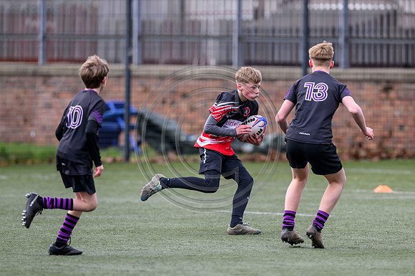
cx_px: 230
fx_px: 6456
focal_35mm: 561
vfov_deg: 2.4
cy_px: 160
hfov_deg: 3.7
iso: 500
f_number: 3.5
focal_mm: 400
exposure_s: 1/1600
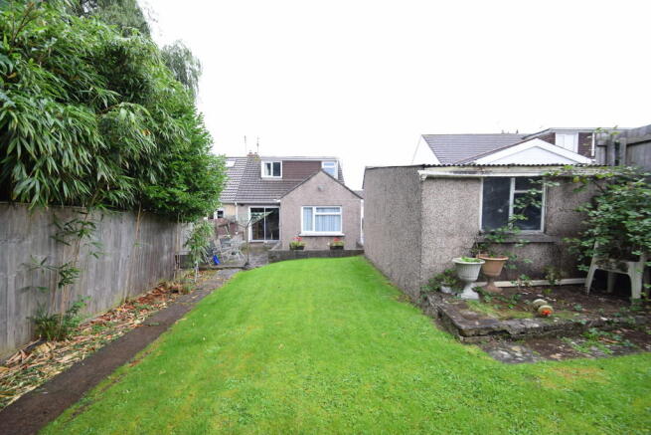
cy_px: 218
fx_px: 271
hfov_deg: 100.4
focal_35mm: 15
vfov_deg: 77.4
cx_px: 326
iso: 400
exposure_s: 1/100
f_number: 5
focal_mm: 10
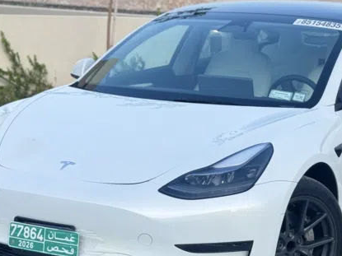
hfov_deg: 26.3
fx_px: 731
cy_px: 151
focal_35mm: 74
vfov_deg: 19.9
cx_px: 202
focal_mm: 6.76
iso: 64
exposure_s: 1/792
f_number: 1.78
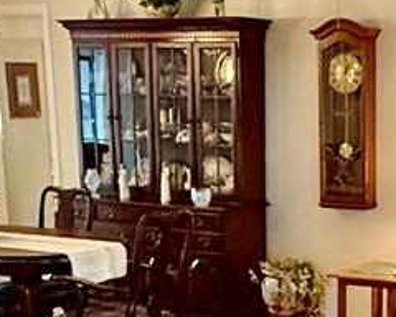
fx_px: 1067
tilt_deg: -16.2
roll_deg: -1.3
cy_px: 413
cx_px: 371
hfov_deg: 20.5
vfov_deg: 16.0
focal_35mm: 91
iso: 500
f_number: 2.2
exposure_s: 1/120
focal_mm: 2.22
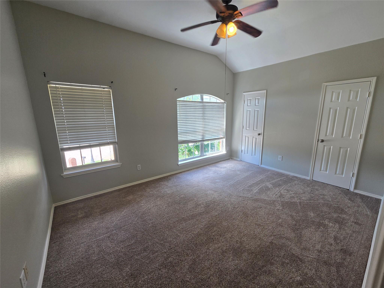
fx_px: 144
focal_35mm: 13
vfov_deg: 89.9
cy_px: 144
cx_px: 192
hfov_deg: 106.2
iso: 50
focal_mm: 2.2
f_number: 2.2
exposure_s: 1/60
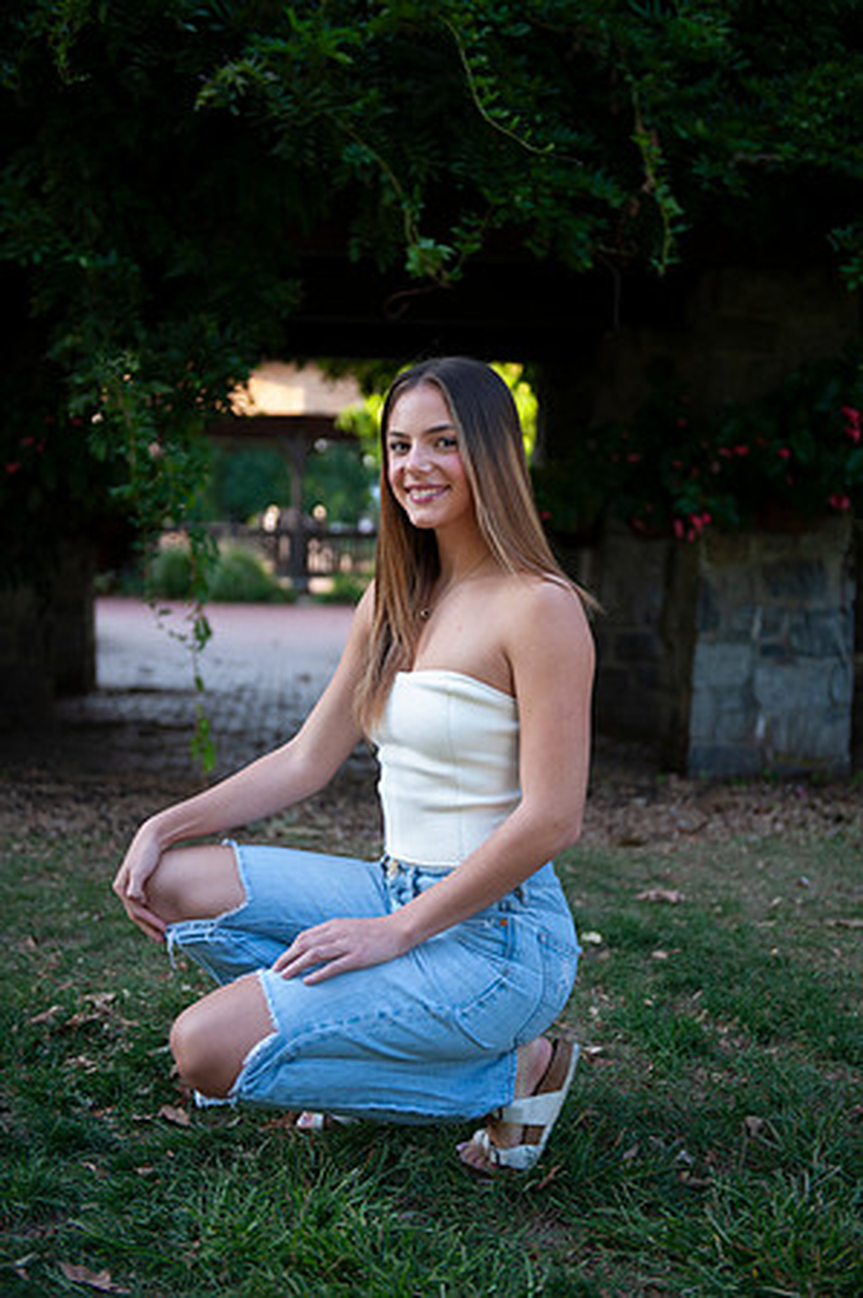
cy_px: 649
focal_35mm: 48
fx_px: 1730
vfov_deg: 41.2
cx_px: 432
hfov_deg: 28.0
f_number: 2.8
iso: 100
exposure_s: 1/200
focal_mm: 48
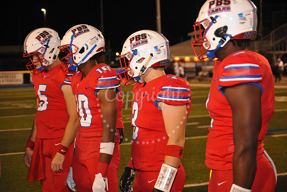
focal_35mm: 90
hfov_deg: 22.6
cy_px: 96
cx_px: 144
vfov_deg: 15.2
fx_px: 718
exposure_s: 1/125
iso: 1600
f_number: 4.5
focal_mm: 90
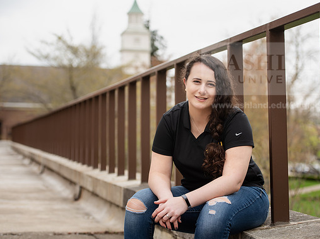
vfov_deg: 19.1
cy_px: 119
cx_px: 182
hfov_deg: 25.3
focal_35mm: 77
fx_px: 712
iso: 80
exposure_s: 1/200
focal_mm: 70
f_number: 4
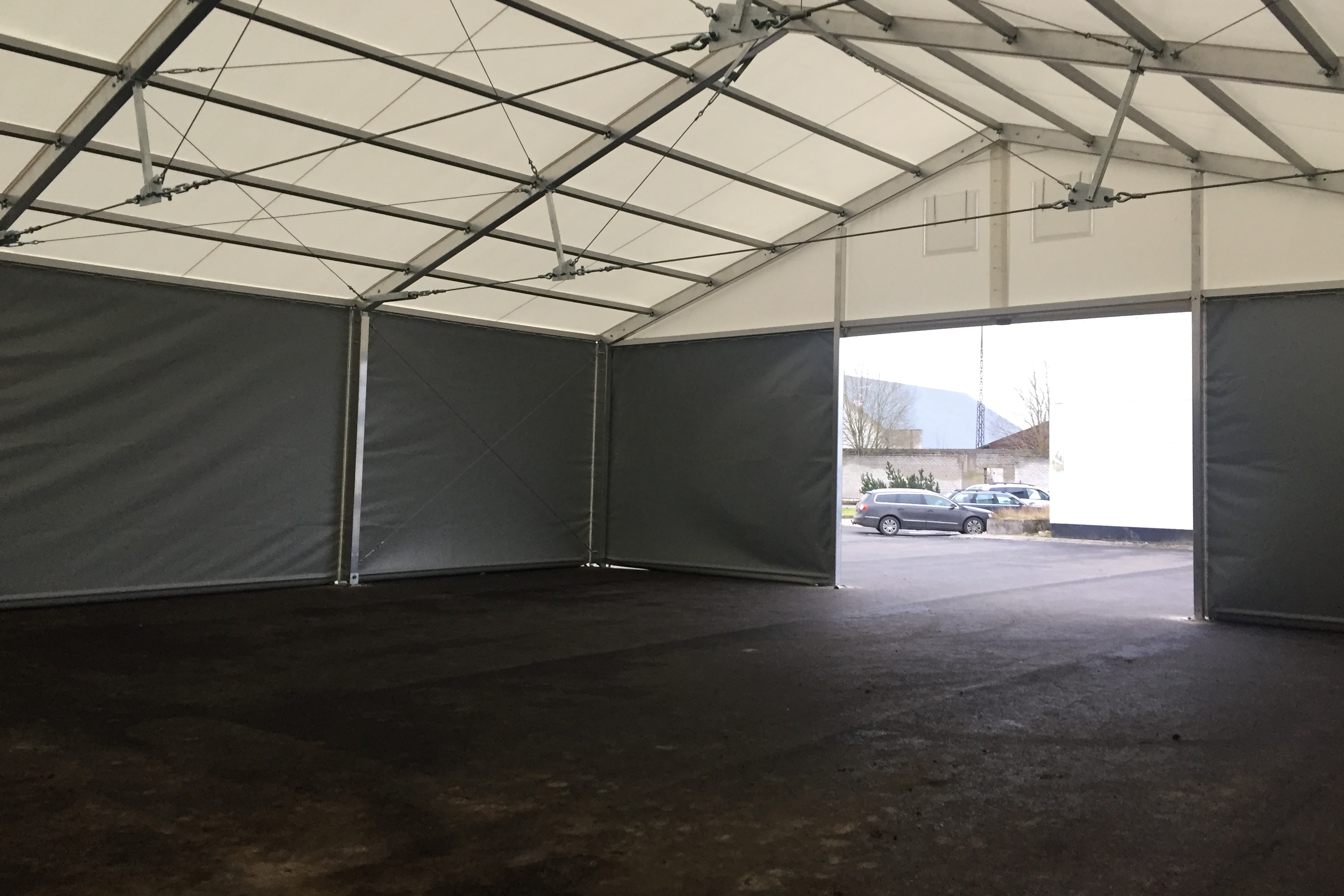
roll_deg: -2.3
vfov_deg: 42.3
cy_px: 395
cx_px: 678
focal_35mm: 31
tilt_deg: +3.8
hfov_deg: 60.3
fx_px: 1157
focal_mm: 4.15
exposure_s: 1/33
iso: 160
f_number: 2.2
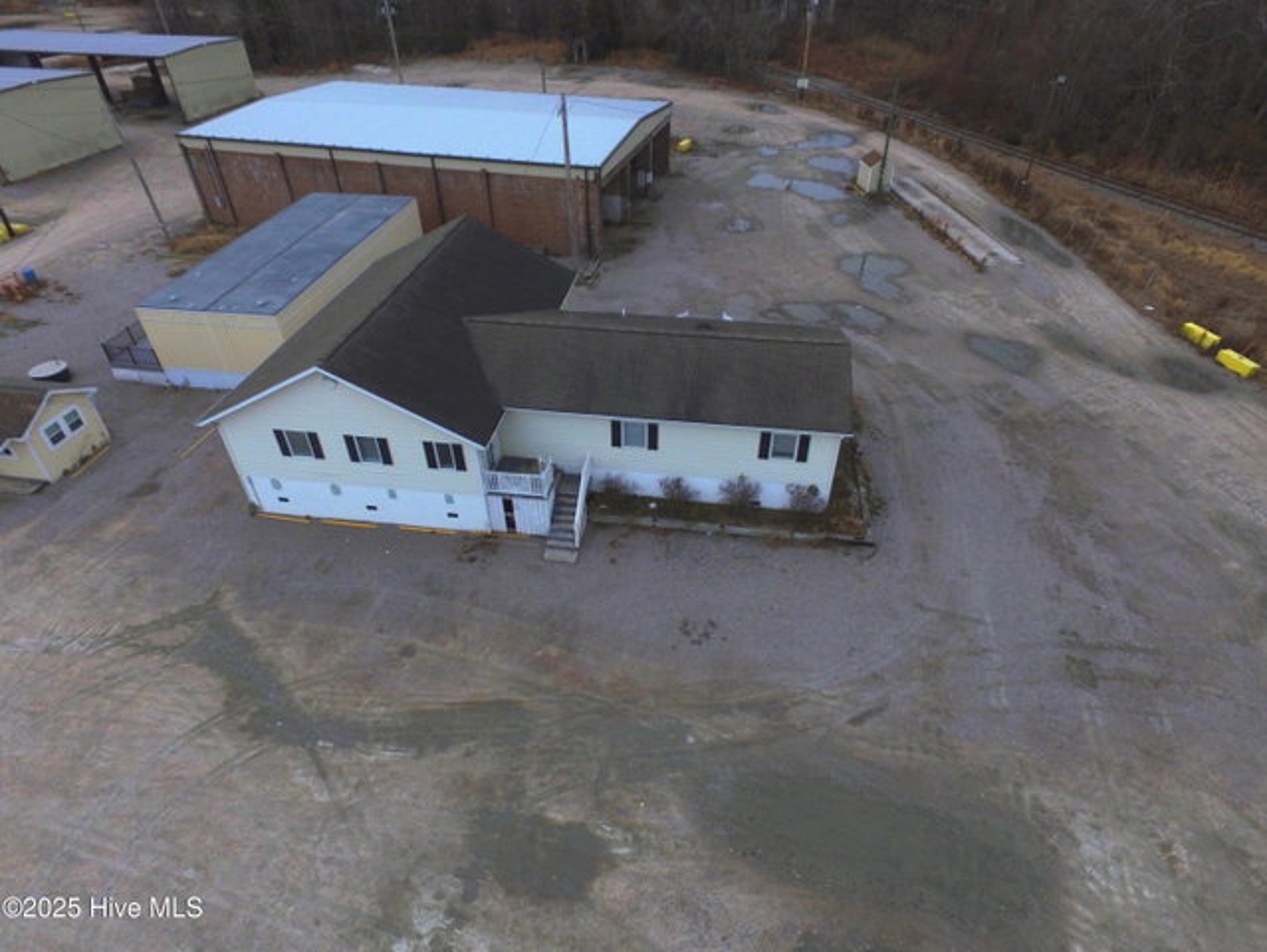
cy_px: 476
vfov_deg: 66.0
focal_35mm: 20
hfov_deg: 81.7
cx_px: 634
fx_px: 732
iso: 100
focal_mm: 3.61
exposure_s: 1/1869
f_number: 2.8
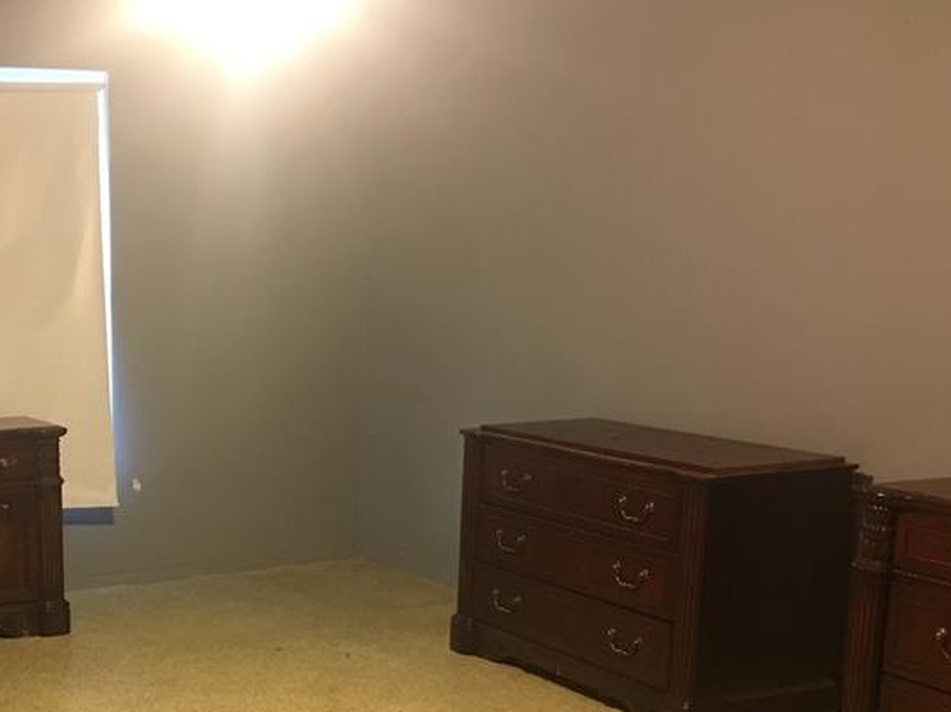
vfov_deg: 26.6
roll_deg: +0.9
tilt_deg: -10.2
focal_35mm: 54
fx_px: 1483
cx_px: 114
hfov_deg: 33.8
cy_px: 544
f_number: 2.2
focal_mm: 4.15
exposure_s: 1/8
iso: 80
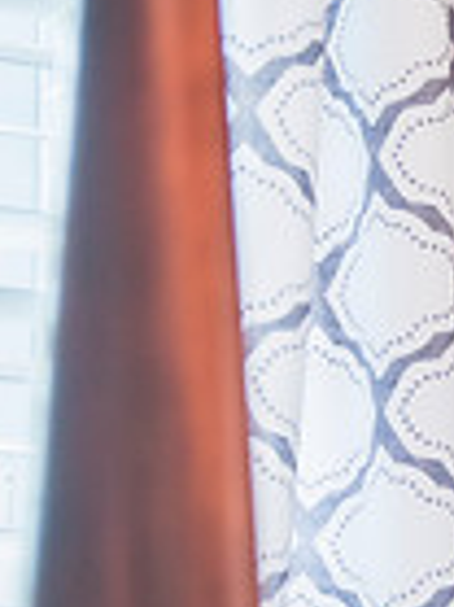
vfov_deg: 10.1
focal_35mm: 195
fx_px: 3415
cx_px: 1199
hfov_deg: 7.0
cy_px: 496
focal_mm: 48
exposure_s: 1/125
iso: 800
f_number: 2.8
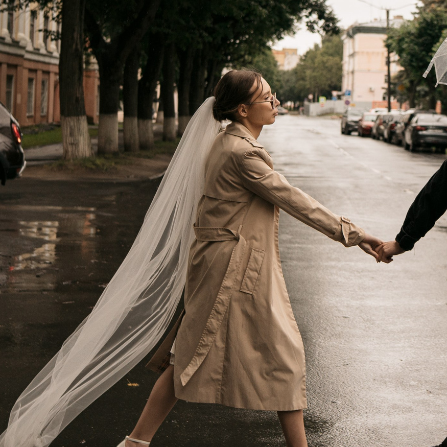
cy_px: 155
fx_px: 1271
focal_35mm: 87
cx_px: 410
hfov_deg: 19.5
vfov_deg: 19.9
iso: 400
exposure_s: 1/500
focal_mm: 35
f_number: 3.5
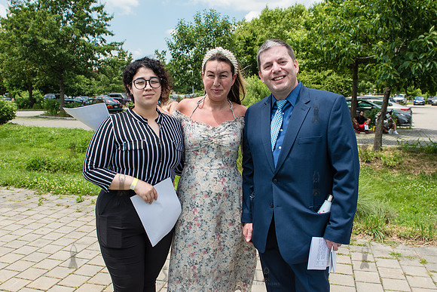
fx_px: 394
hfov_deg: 58.0
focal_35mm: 32
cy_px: 150
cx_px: 205
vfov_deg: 40.6
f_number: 5.6
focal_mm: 24
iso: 200
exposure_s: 1/640
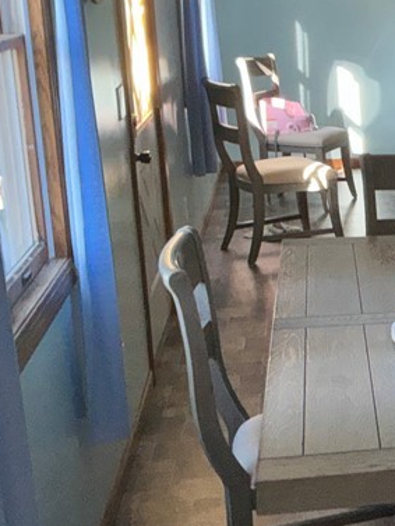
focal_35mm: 76
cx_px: 662
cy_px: 255
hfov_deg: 16.8
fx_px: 1156
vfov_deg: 25.7
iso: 64
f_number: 1.8
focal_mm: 3
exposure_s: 1/60
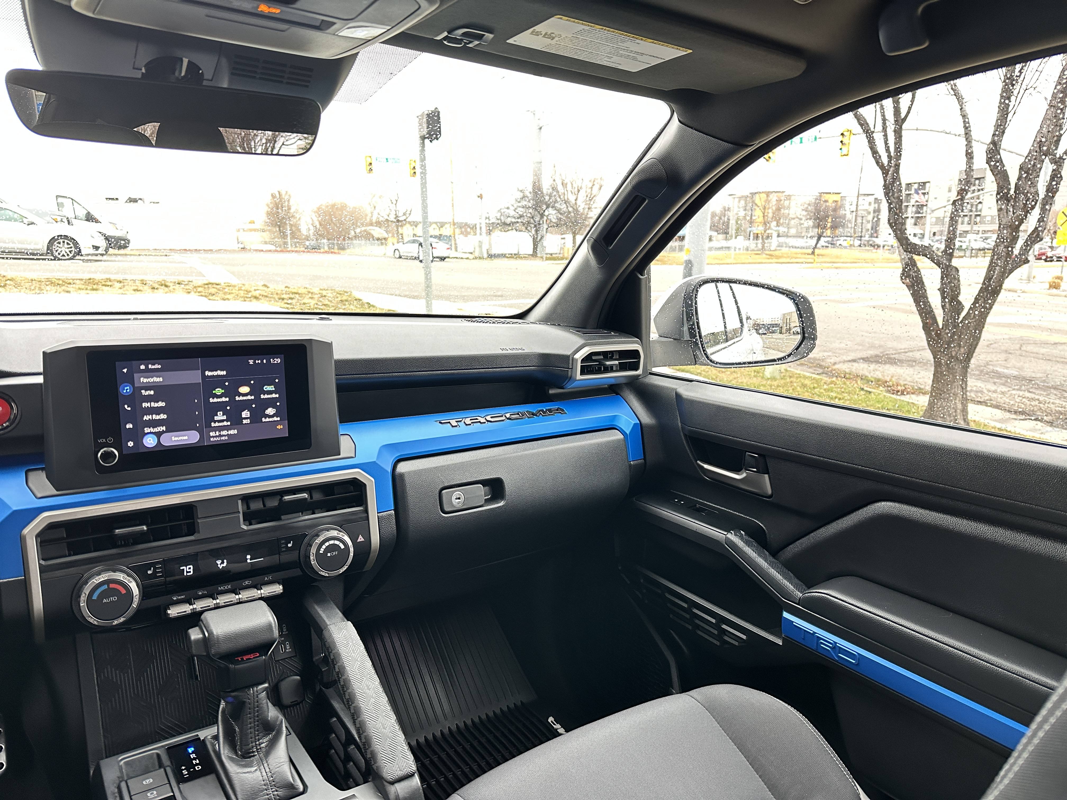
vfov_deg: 56.8
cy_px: 400
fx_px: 740
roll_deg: +0.7
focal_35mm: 24
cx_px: 534
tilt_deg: -11.6
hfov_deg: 71.6
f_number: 1.78
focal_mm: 6.86
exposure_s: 1/60
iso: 320
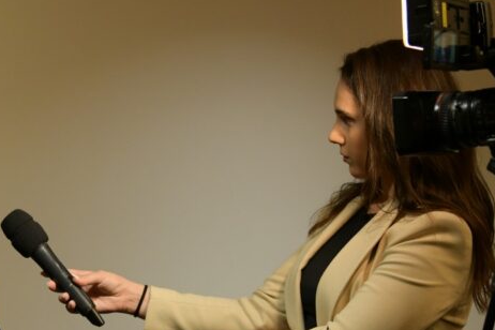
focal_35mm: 133
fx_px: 1829
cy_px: 216
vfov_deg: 10.3
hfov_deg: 15.3
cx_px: 92
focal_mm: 80
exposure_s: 1/320
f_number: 4
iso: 3200
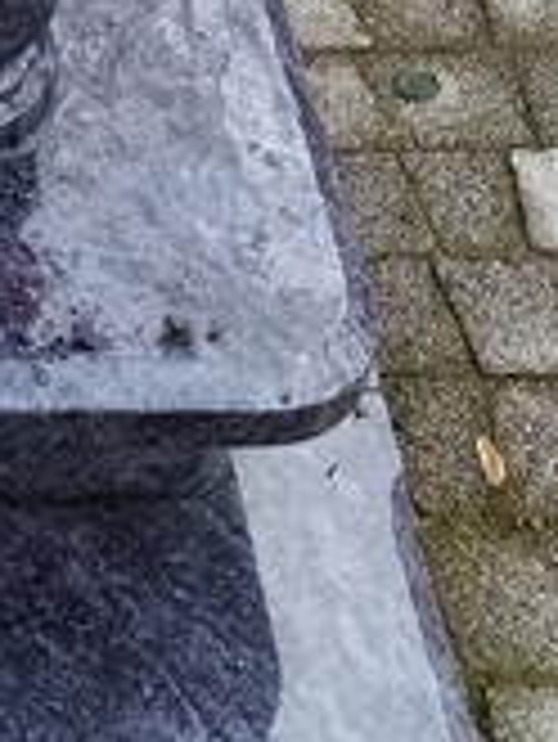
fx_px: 2168
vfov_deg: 17.1
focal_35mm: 101
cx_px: -364
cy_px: -441
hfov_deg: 13.5
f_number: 1.8
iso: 104
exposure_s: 1/119
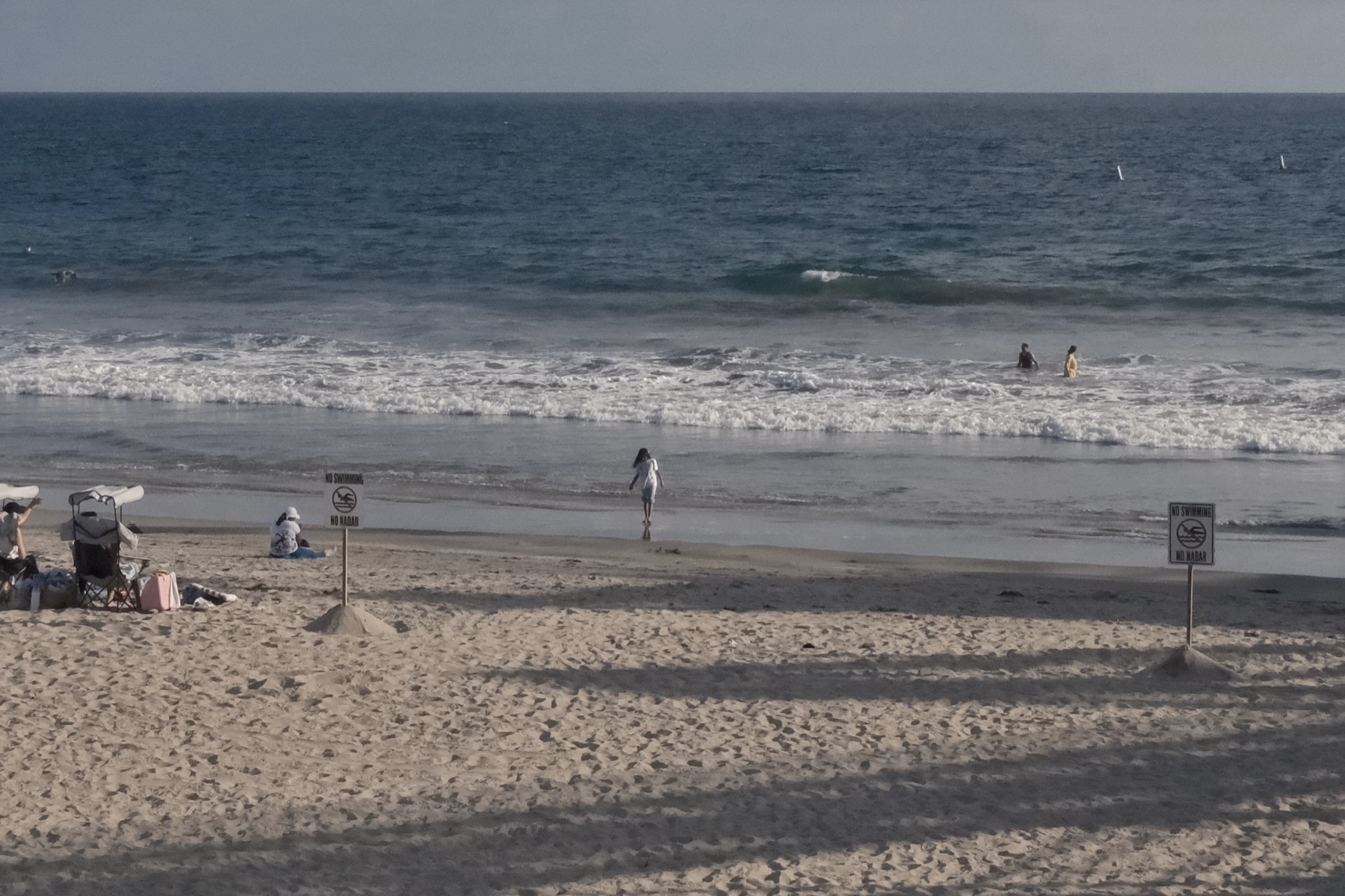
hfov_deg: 54.4
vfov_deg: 37.9
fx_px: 1308
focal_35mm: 35
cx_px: 672
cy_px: 448
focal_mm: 23
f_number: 10
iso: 1600
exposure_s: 1/2700
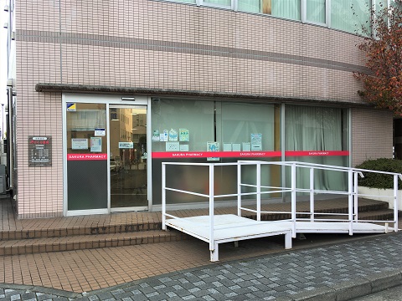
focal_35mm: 29
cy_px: 150
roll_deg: +0.4
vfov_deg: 48.2
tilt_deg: -1.5
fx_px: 337
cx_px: 201
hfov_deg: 61.7
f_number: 2.2
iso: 25
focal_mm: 4.15
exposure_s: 1/359
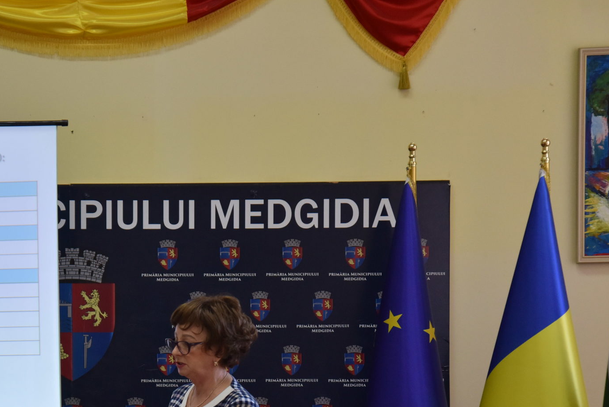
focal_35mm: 134
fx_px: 2267
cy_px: 345
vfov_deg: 10.2
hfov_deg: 15.2
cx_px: 138
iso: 1250
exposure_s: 1/250
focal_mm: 72
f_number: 4.5
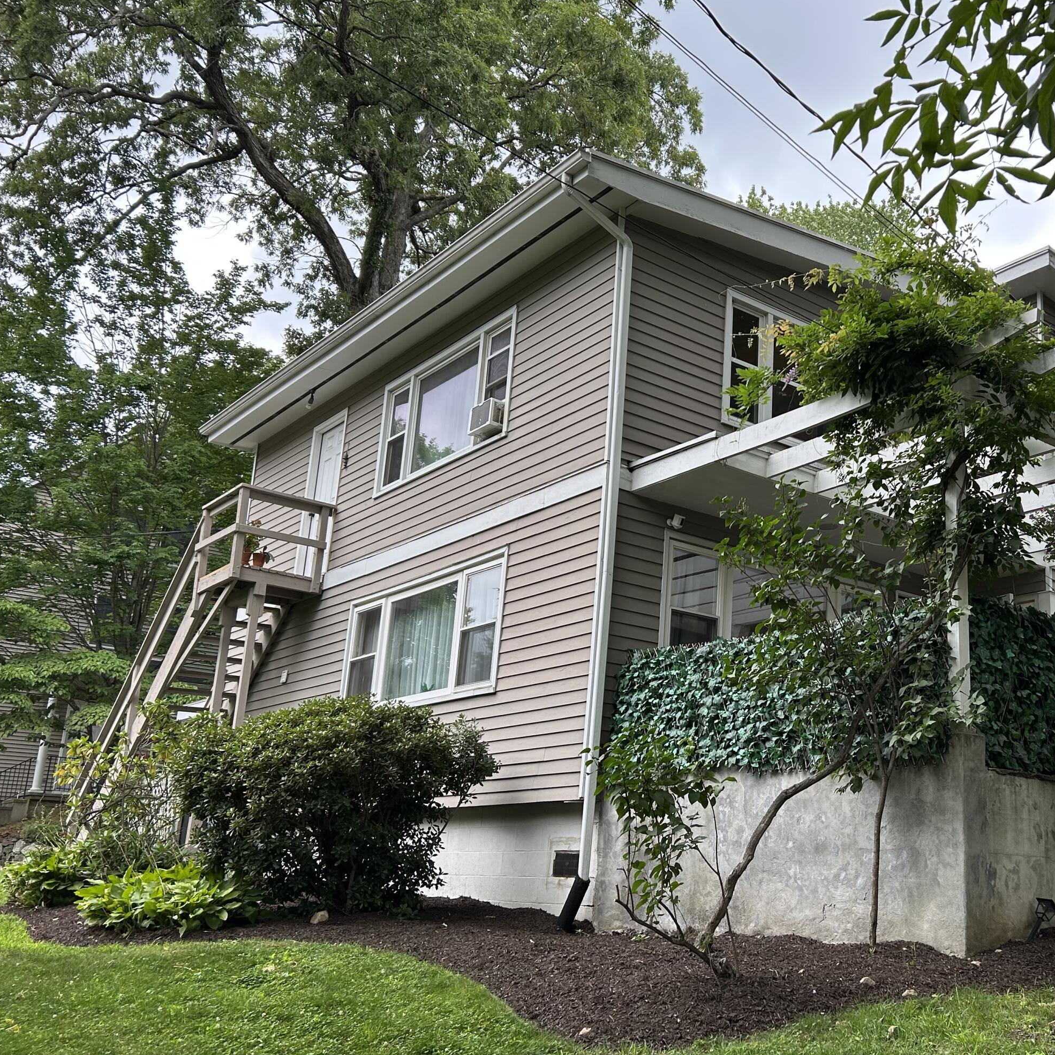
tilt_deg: +15.3
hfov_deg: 46.1
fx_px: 1207
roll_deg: -2.6
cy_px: 550
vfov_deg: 47.2
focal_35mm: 35
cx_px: 747
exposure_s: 1/138
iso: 50
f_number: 1.5
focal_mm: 5.7
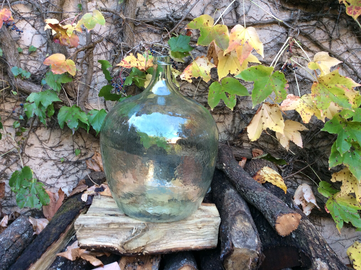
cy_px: 135
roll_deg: -2.9
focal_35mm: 32
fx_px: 333
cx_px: 180
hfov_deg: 56.9
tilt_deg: -9.3
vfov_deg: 44.1
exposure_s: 1/33
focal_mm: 3.3
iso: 32
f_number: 2.4
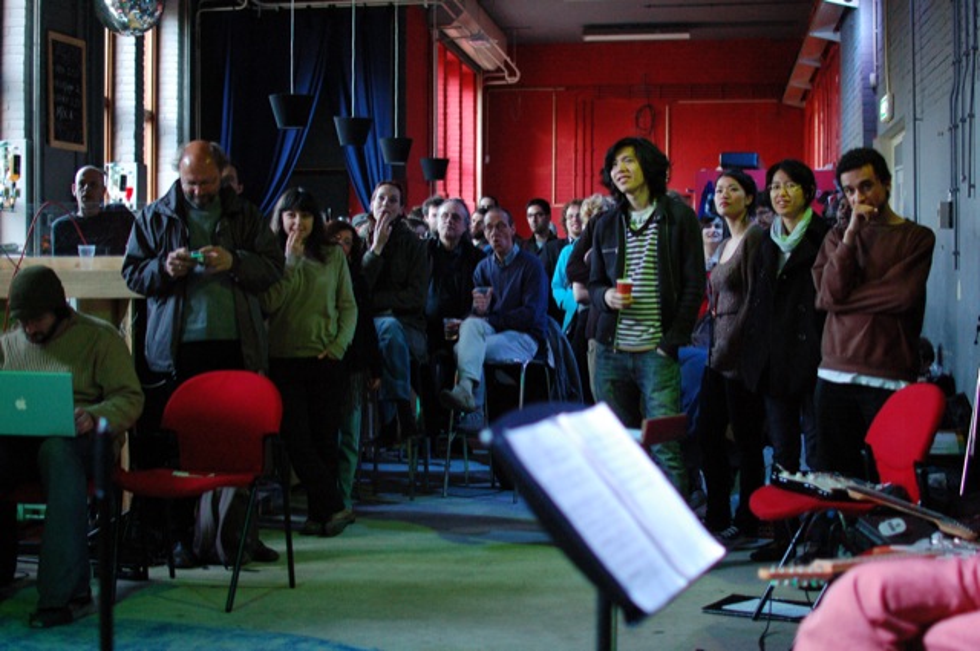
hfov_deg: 37.9
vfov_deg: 25.7
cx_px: 490
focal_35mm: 52
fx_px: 1427
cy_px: 326
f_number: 2.5
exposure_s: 1/20
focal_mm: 35
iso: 1600
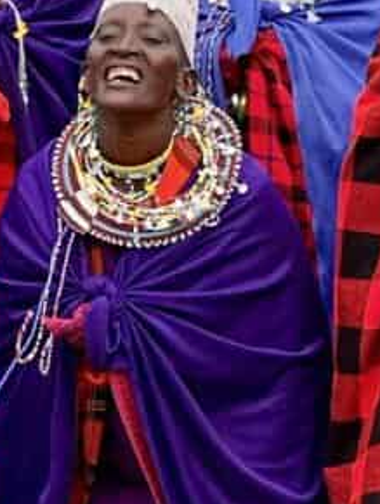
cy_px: 177
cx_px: 567
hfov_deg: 4.7
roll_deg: +0.3
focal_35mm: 317
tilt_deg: -6.3
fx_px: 4630
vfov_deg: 6.2
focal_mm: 9
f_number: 2.8
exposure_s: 1/128
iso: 32
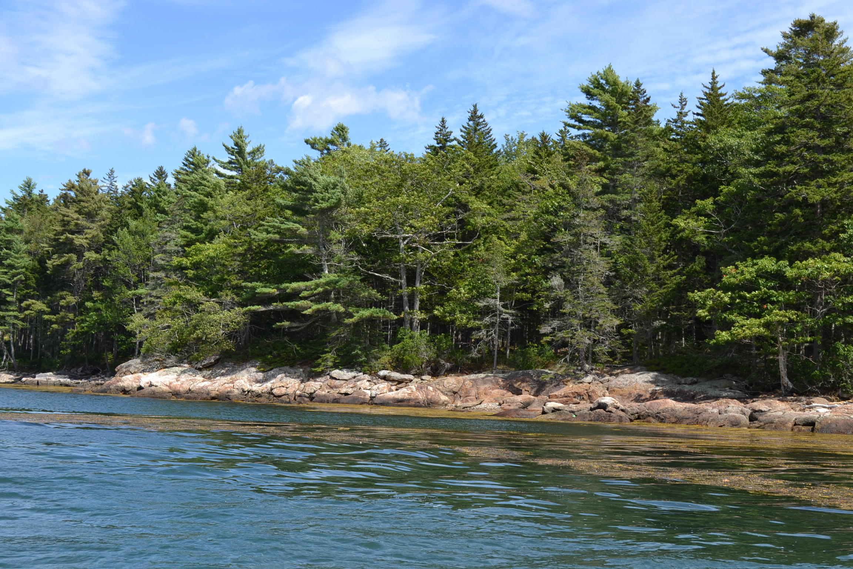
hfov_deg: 41.1
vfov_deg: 28.1
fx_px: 1137
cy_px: 284
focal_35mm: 48
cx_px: 426
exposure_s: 1/200
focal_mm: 32
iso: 100
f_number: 7.1
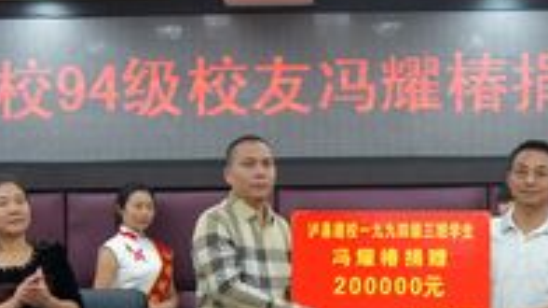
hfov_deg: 24.2
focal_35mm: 88
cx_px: 243
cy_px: 290
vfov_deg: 13.6
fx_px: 1278
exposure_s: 1/40
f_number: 4
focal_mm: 22
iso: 250
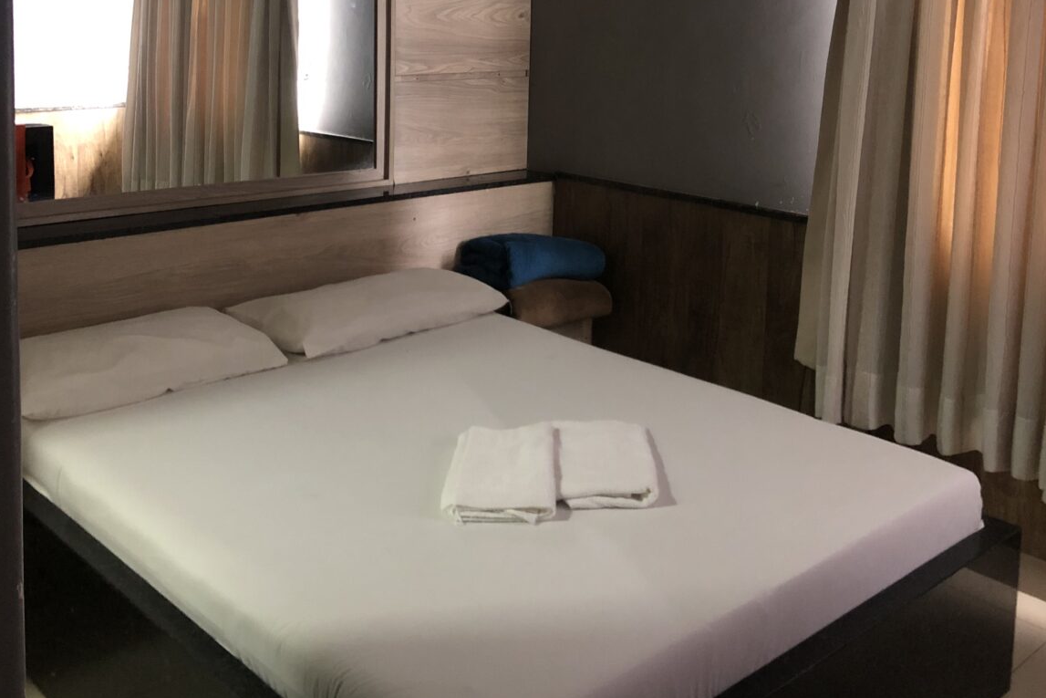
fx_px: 1133
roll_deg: -1.9
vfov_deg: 32.9
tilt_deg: -5.6
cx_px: 522
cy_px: 109
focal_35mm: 39
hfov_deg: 49.5
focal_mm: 3.99
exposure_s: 1/4
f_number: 1.8
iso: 100
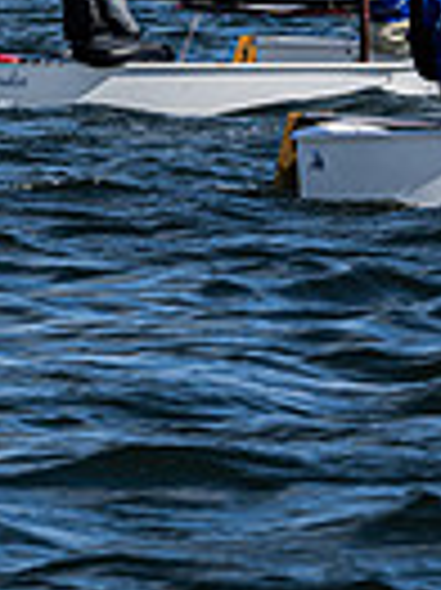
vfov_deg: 3.1
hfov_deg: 2.3
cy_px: 9
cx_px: -997
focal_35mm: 647
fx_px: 11008
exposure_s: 1/640
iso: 320
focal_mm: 135
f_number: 13
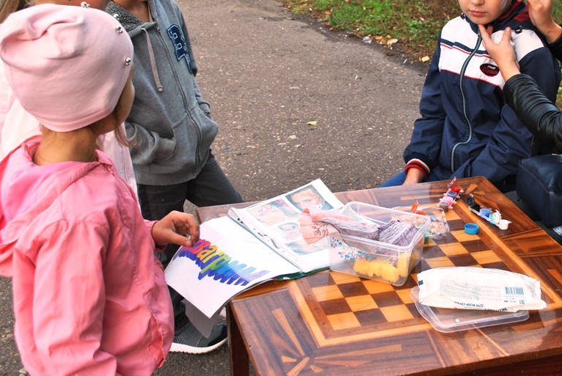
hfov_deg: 35.9
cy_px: 128
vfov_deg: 24.6
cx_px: 365
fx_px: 860
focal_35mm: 55
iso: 125
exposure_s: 1/125
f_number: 5.6
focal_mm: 26
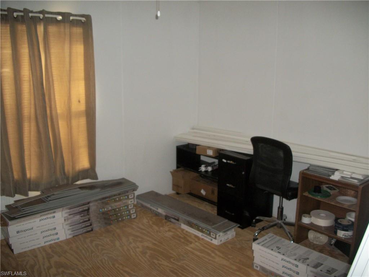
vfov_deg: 44.2
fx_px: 341
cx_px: 184
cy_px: 138
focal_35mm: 32
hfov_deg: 56.8
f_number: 2.9
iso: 160
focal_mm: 5.7
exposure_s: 1/30
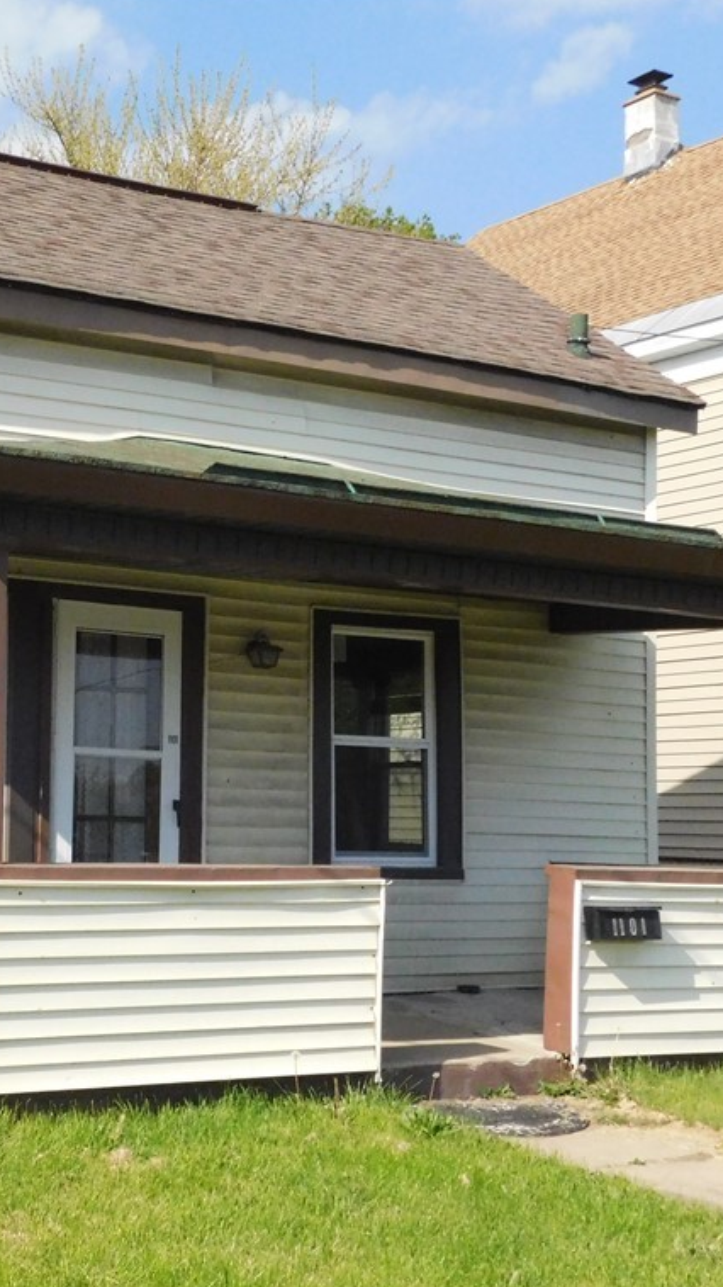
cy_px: 640
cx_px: 63
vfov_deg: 39.2
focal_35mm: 53
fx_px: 1808
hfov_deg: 22.1
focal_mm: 6.3
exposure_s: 1/1500
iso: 800
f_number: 7
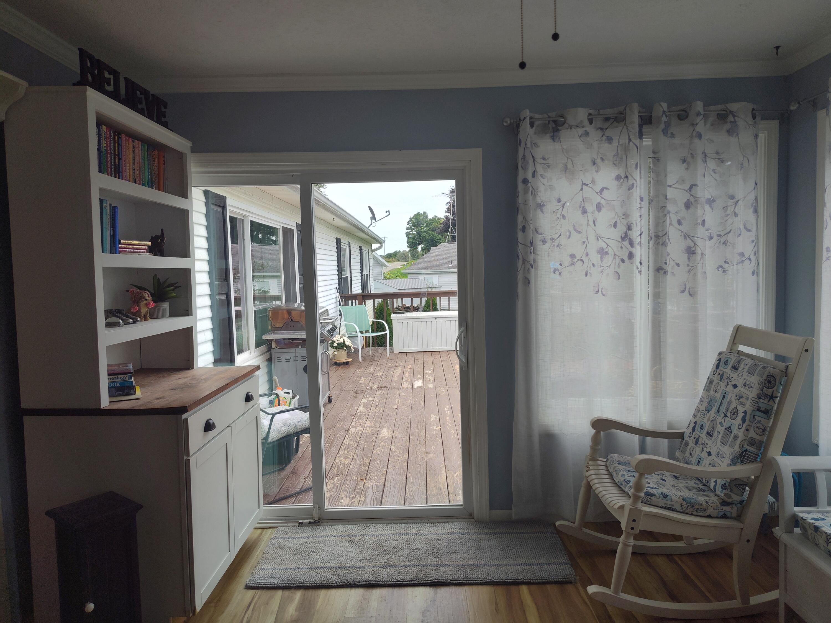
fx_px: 552
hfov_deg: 73.9
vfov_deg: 58.9
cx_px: 416
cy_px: 312
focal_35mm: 23
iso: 100
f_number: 1.8
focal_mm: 5.56
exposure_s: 1/231
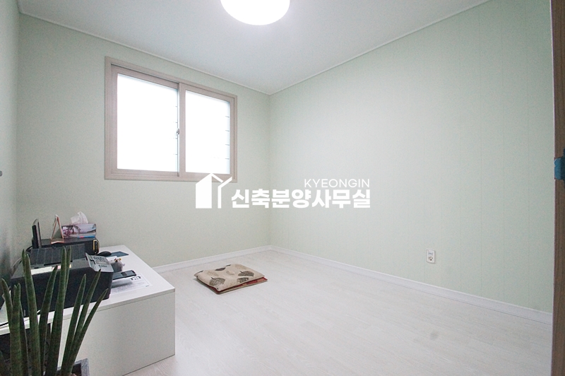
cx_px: 282
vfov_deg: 72.0
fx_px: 259
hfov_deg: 95.0
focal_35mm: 16
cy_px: 188
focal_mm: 11
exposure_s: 1/100
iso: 3200
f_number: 9
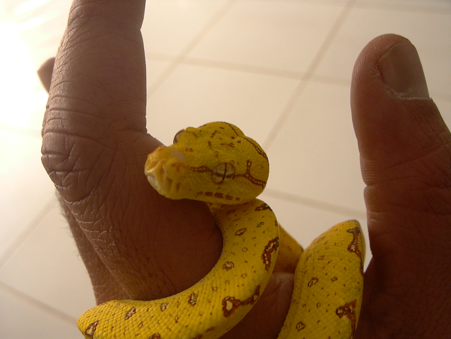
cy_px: 170
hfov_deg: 52.6
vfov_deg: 40.7
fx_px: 456
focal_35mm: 35
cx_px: 226
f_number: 2.8
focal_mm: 5.4
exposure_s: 1/32.3
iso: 100
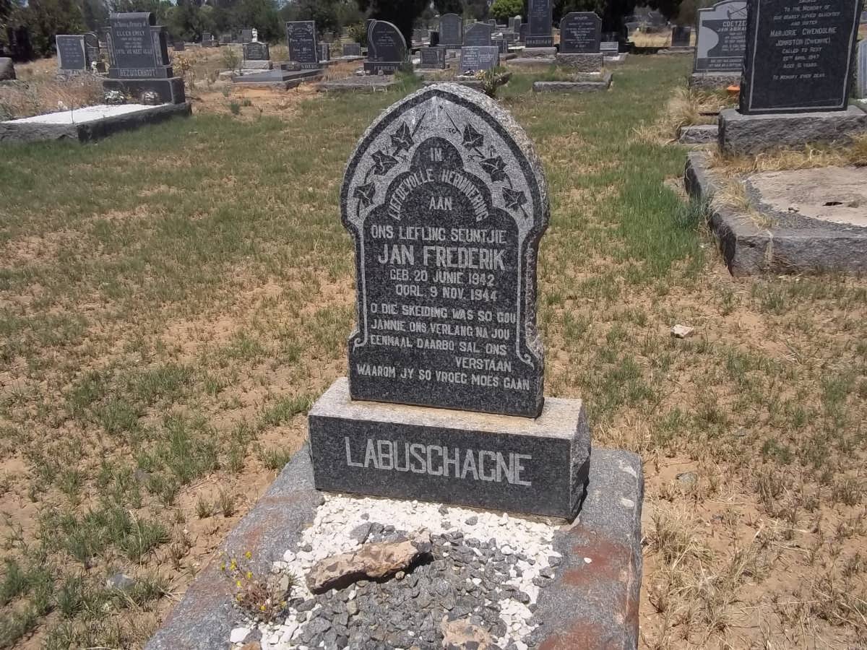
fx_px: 801
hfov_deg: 56.8
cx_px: 434
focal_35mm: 32
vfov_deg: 44.2
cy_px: 325
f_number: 5.5
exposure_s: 1/640
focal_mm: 5.7
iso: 80
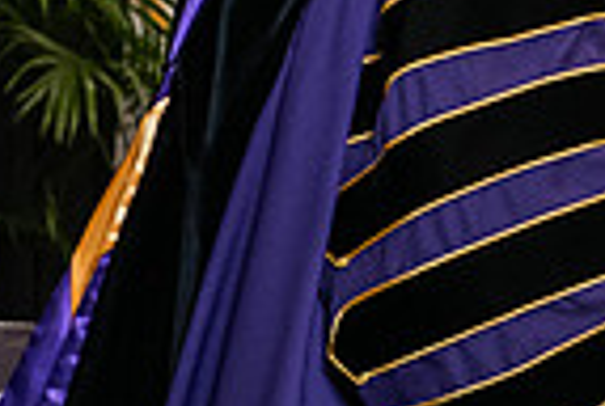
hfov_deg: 7.2
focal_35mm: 283
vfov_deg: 4.9
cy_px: -6
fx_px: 4766
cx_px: 757
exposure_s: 1/200
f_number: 5
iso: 2500
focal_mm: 70
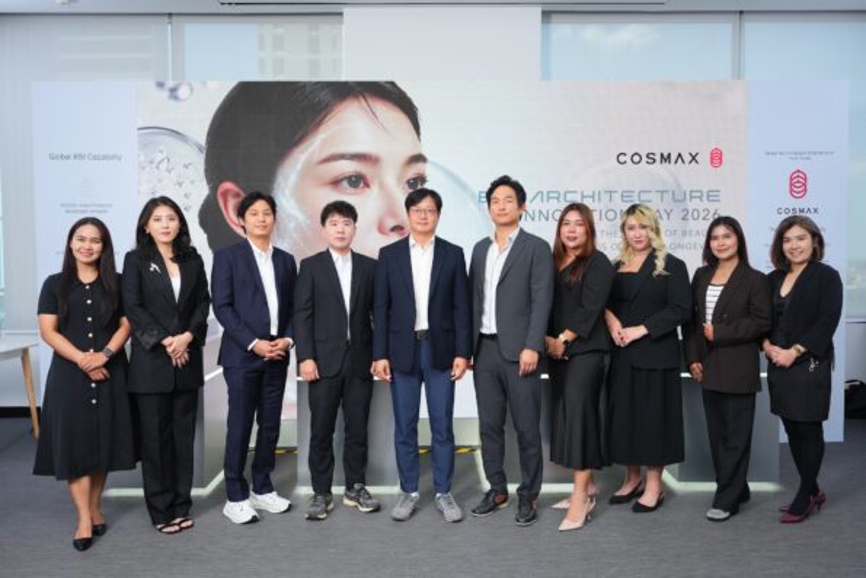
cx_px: 433
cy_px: 289
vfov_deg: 42.3
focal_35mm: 31
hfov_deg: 60.3
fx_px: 746
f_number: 5.6
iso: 500
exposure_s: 1/125
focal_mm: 31
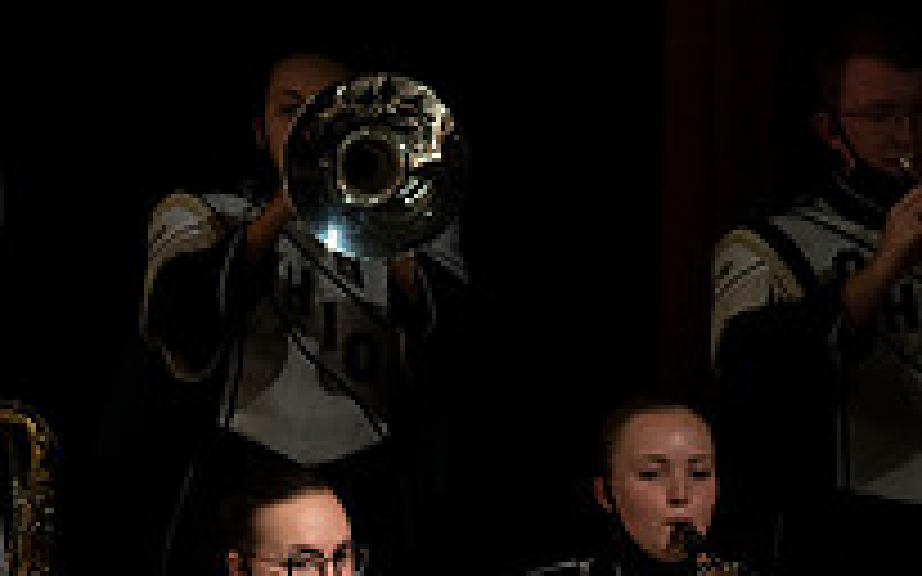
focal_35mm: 865
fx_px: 21729
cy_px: 842
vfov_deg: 1.5
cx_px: 508
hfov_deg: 2.4
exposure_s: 1/500
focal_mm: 300
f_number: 2.8
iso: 3200
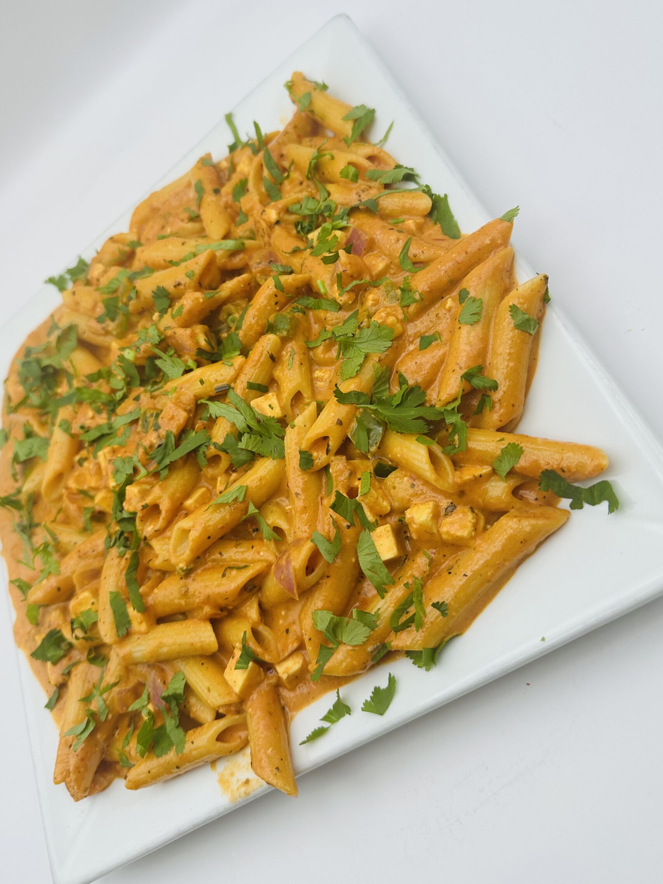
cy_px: 388
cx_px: 311
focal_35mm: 27
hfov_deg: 51.3
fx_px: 690
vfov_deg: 65.1
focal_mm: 6.86
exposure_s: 1/450
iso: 80
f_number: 1.78
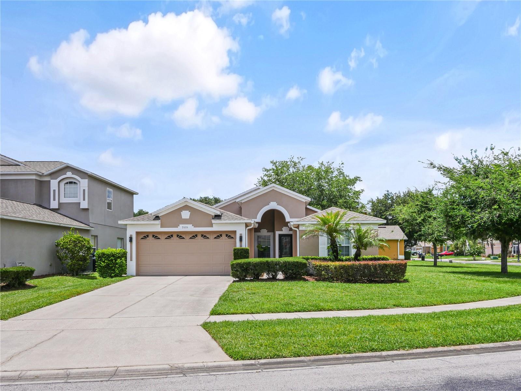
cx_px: 260
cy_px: 196
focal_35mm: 24
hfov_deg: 71.6
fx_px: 361
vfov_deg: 56.8
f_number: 9
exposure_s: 1/500
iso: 200
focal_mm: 12
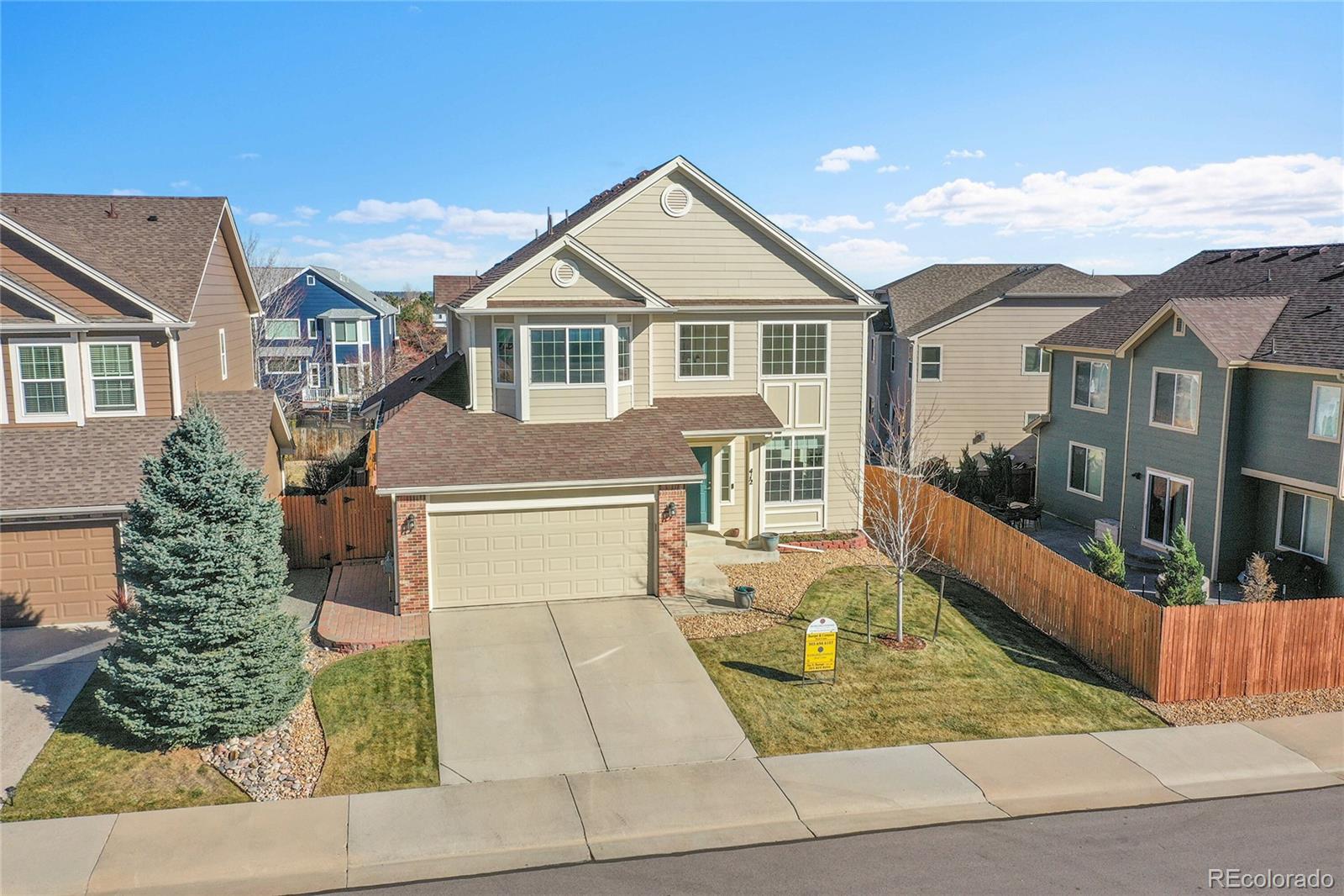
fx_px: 1045
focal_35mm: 28
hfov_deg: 65.5
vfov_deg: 46.4
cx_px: 672
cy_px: 448
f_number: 6.3
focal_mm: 10.26
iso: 100
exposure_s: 1/640
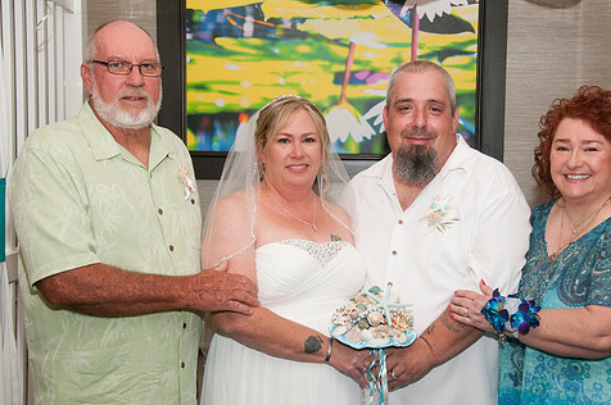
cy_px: 238
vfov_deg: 21.2
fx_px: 1085
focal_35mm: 64
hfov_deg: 31.4
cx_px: 349
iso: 400
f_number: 5.6
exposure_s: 1/60
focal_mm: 35
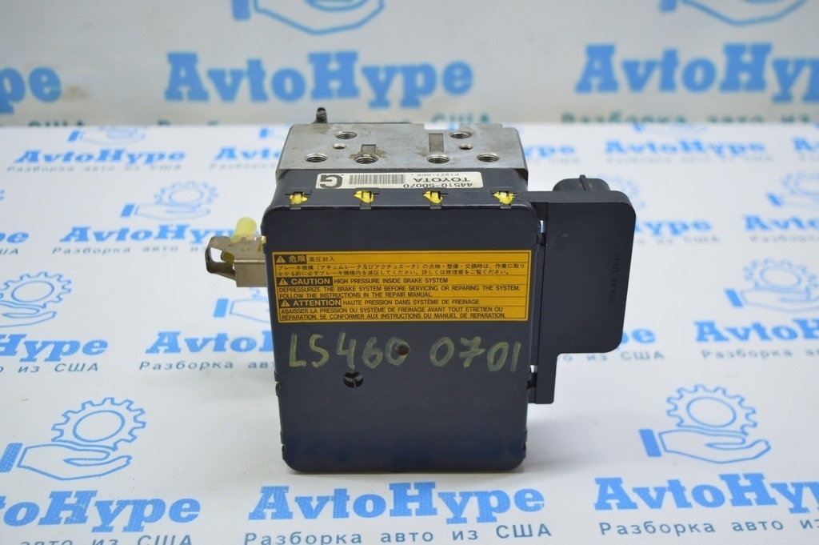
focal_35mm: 44
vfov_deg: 30.8
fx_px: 989
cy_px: 272
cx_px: 410
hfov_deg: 45.0
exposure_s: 1/50
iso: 400
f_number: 4.2
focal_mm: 29
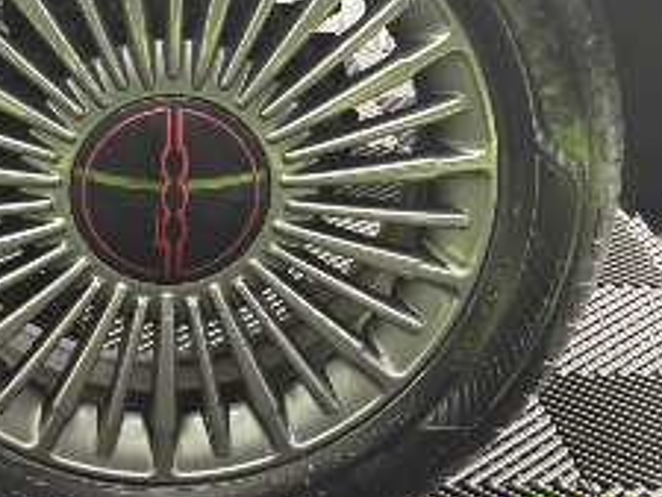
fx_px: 1837
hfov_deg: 20.2
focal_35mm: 96
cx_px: 121
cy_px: 150
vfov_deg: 15.4
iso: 320
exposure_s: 1/33
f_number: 1.6
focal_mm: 5.96
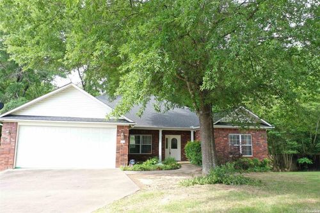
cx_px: 160
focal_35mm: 28
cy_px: 106
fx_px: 249
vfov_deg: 46.4
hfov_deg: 65.5
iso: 100
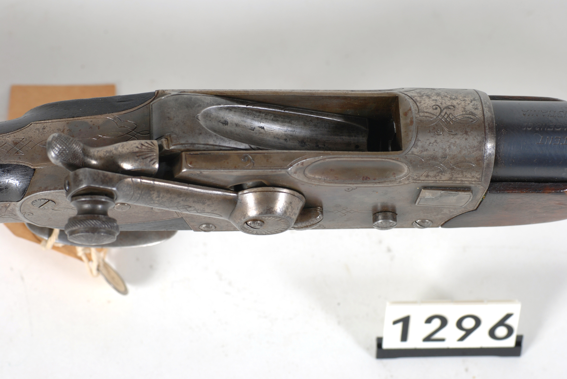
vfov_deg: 13.1
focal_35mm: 105
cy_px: 190
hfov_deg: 19.4
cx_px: 284
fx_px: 1656
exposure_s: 1/60
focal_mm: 70
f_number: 9
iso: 100
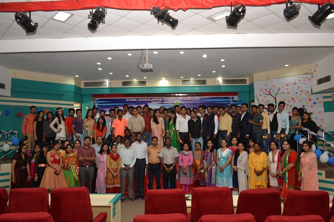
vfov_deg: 47.9
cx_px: 167
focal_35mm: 27
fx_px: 250
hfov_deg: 67.4
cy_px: 111
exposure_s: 1/60
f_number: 5.6
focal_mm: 18
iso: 1600
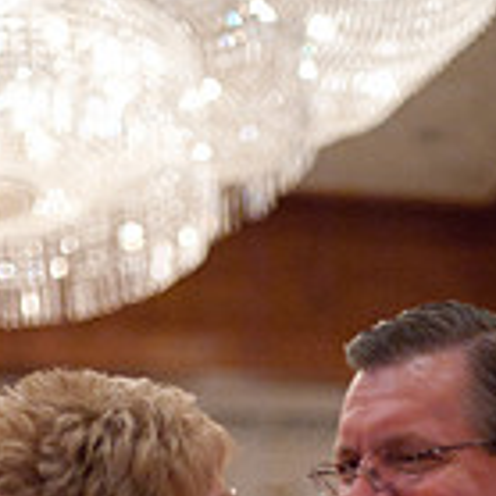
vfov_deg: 12.1
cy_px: 764
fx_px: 2221
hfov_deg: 12.7
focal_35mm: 137
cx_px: 337
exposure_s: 1/100
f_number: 1.4
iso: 4000
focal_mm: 50
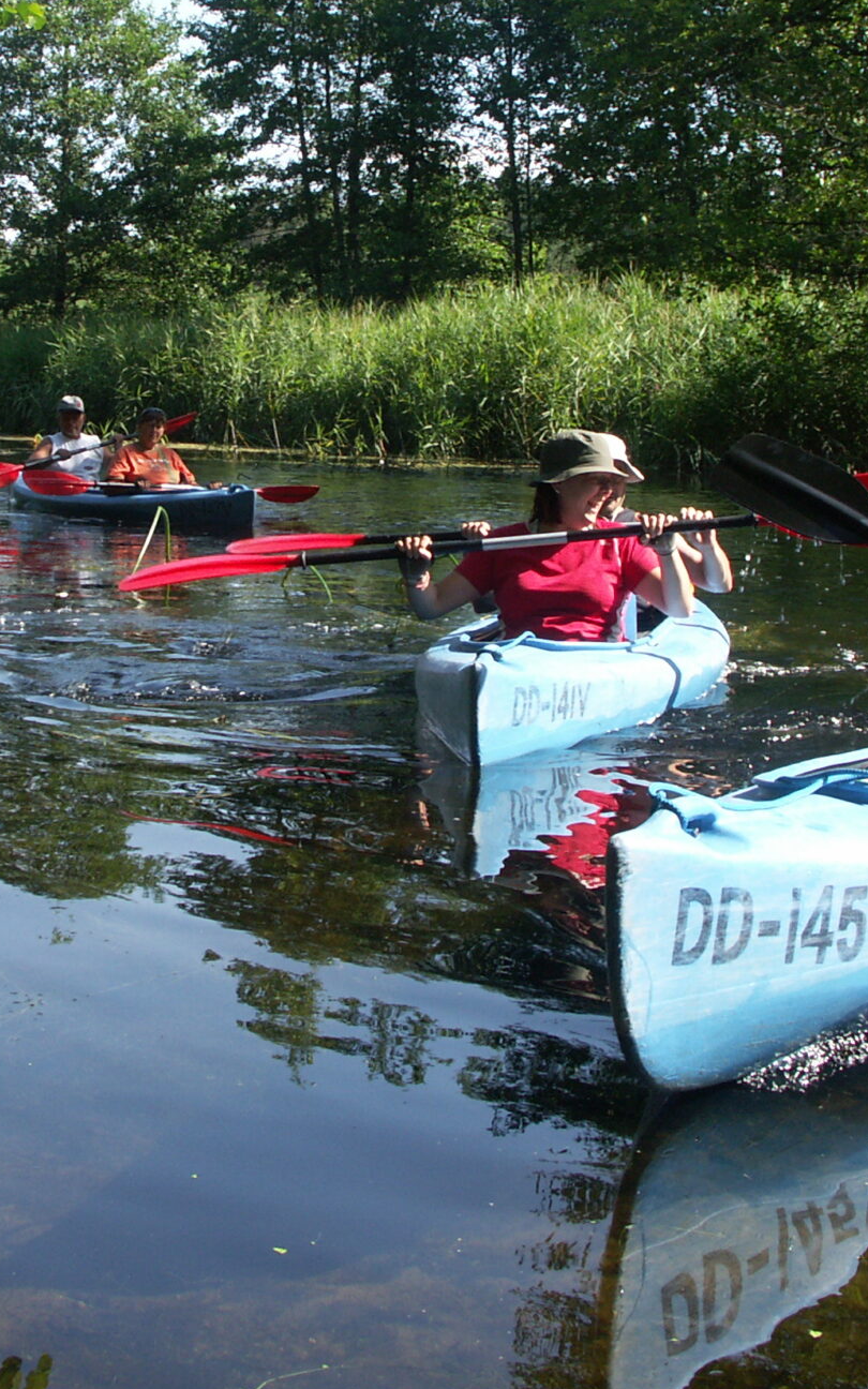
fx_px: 2536
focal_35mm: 67
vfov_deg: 30.3
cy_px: 432
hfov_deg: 19.4
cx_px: 274
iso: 64
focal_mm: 8.17
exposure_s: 1/160
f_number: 5.6
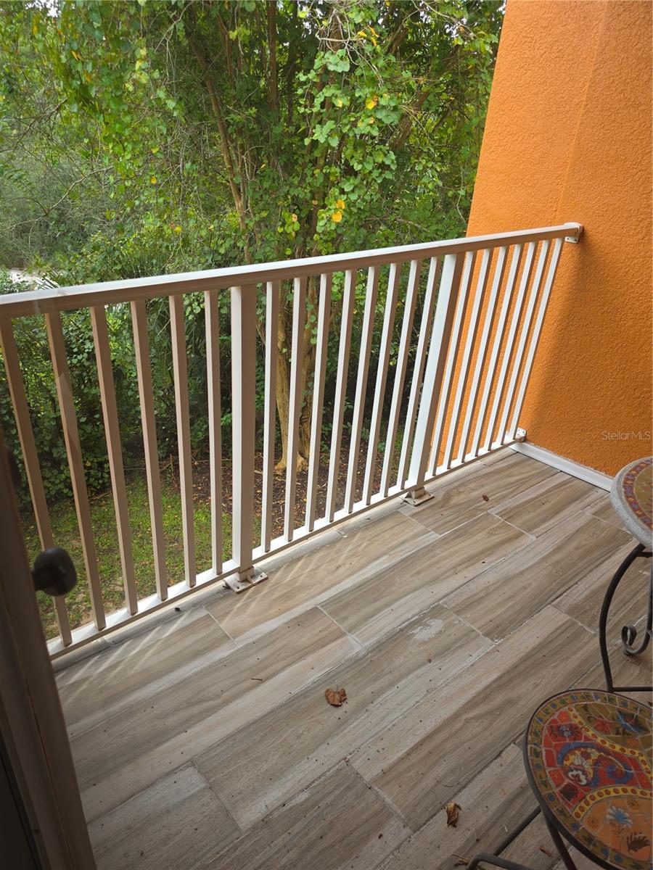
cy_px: 435
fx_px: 578
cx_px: 326
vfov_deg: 73.9
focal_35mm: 23
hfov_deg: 58.9
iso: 32
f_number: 1.4
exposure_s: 1/359
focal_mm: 6.5
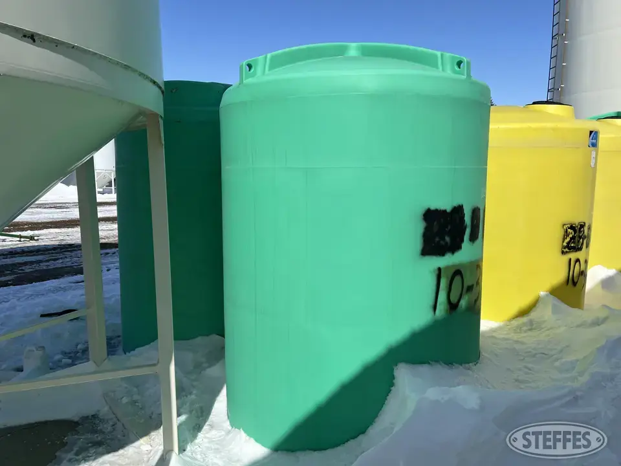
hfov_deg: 67.3
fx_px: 466
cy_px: 233
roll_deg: -0.3
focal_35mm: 26
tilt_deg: -2.1
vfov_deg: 53.1
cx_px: 310
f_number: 1.5
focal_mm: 5.7
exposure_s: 1/11364
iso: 50
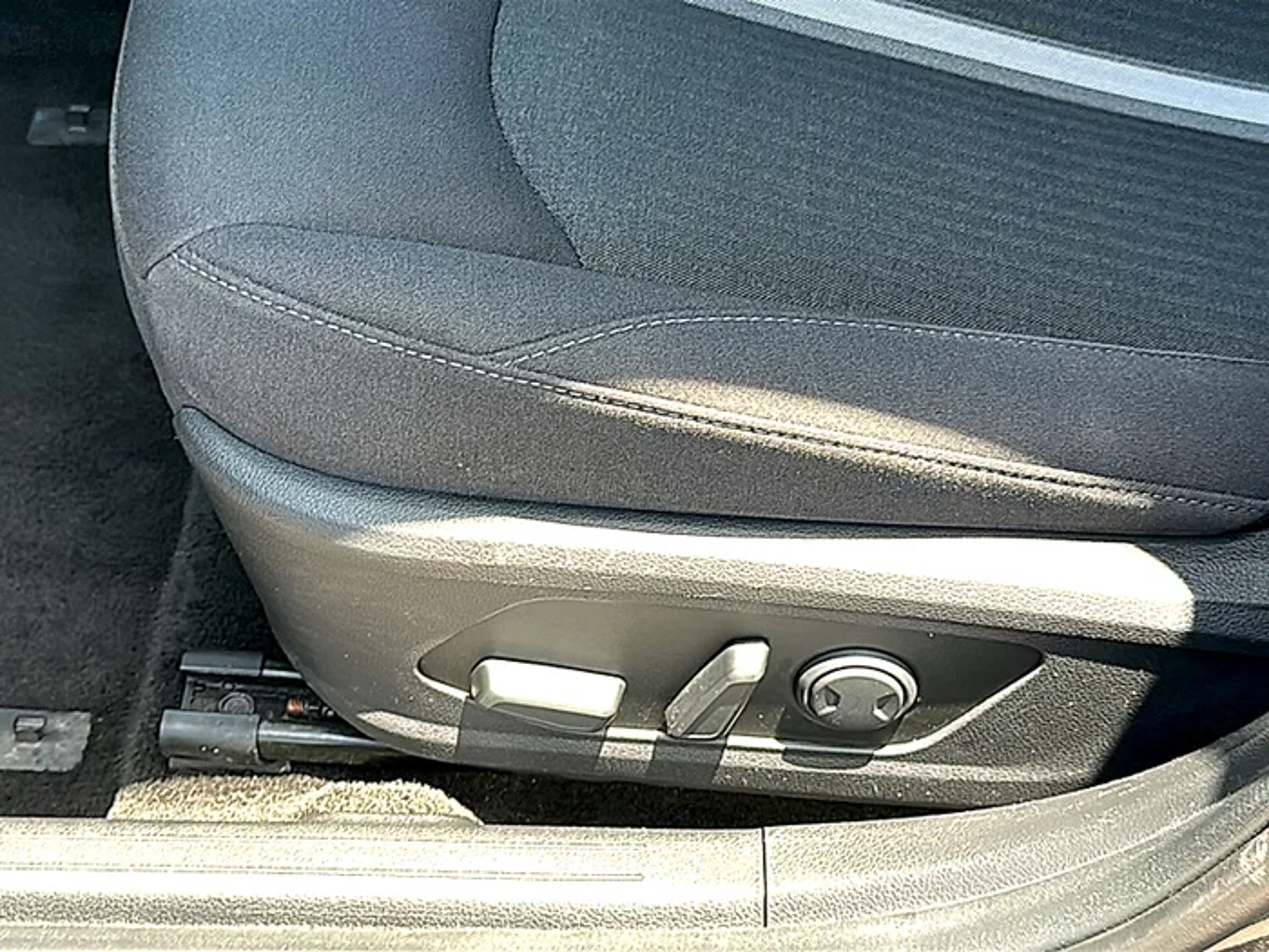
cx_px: 634
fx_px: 1686
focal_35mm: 46
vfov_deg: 31.5
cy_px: 476
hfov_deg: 41.2
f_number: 1.78
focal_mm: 6.86
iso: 100
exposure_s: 1/169
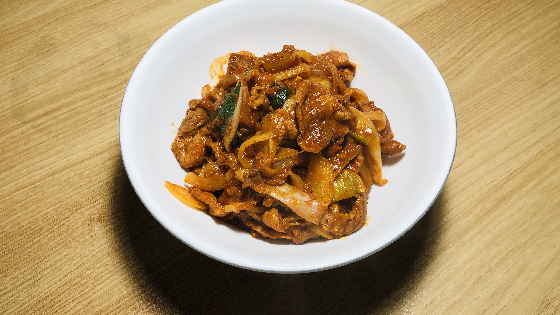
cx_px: 282
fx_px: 460
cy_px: 154
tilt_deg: -61.6
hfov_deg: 62.6
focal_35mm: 31
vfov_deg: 37.8
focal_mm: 4
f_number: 1.8
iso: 50
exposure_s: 1/120
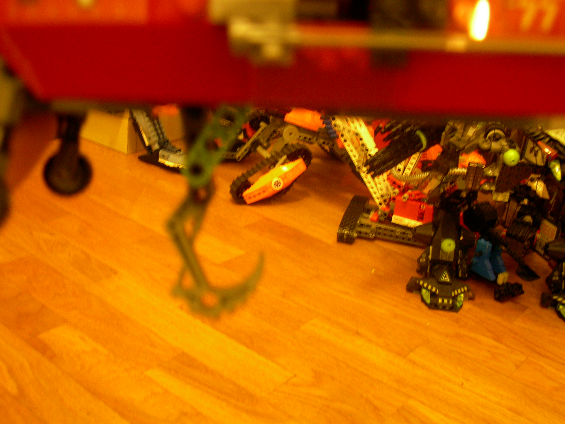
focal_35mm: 42
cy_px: 212
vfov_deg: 34.3
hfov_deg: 44.8
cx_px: 282
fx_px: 686
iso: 400
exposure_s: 1/1.9
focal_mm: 9
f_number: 2.9
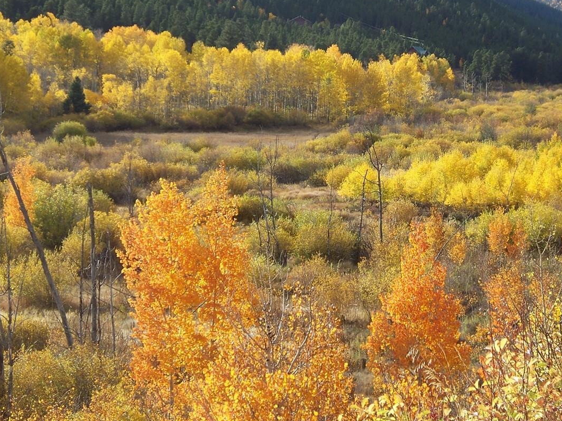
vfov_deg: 12.2
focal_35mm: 121
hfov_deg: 16.3
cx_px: 372
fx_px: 1964
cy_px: 118
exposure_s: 1/500
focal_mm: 16.86
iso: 80
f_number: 3.4
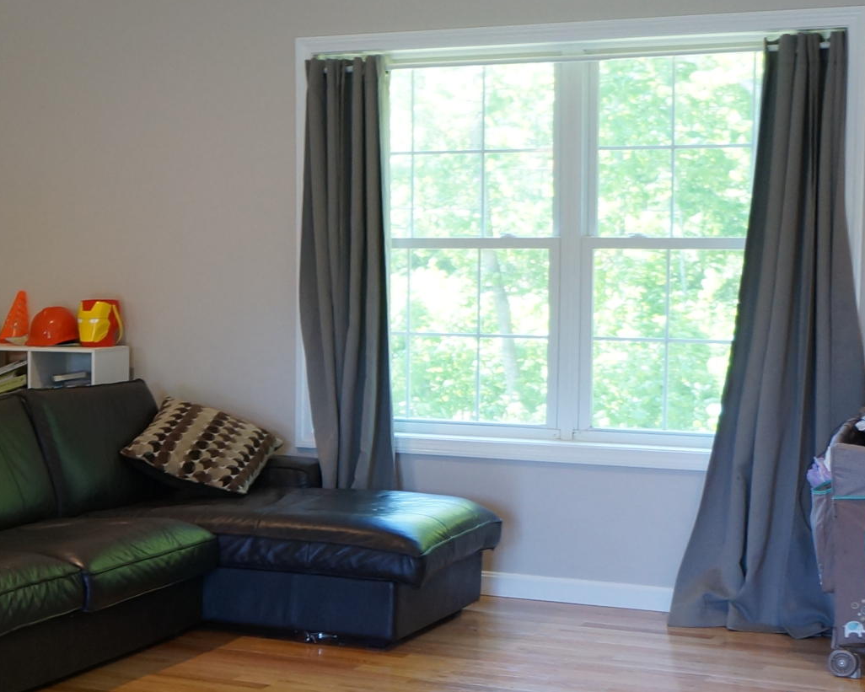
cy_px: 485
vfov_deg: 20.6
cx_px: -158
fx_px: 1895
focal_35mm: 74
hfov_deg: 23.6
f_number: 4
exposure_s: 1/60
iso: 640
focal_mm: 18
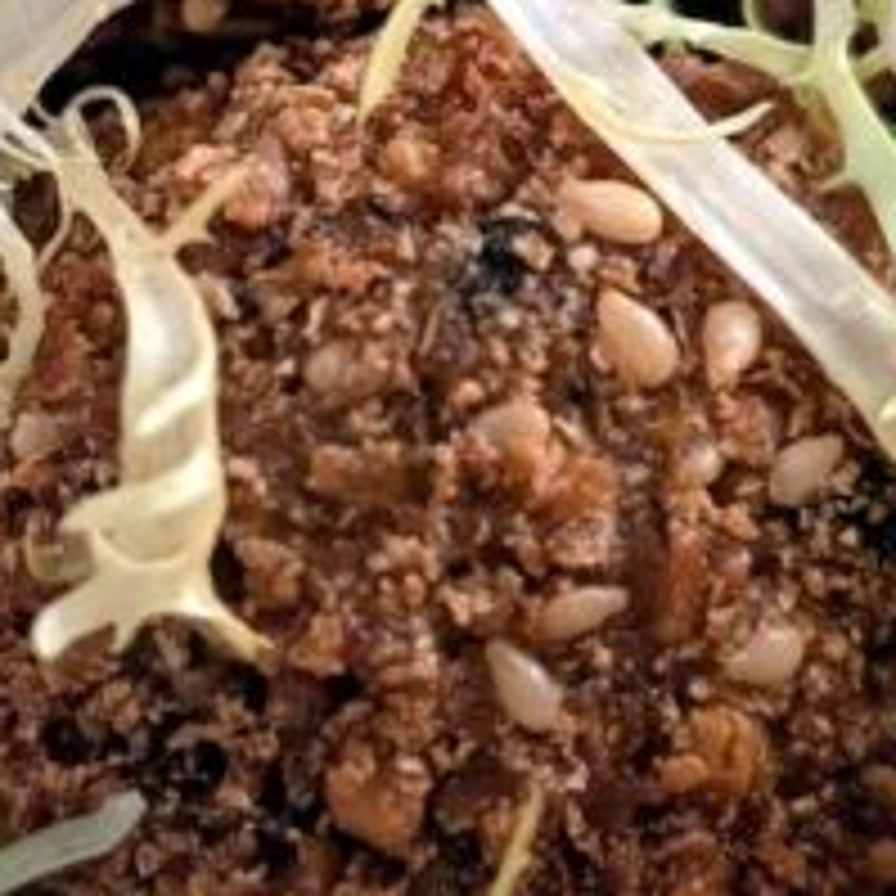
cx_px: 261
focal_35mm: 81
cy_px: 281
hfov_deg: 21.3
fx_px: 2372
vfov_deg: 21.3
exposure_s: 1/30.6
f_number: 1.68
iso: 2070
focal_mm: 6.9
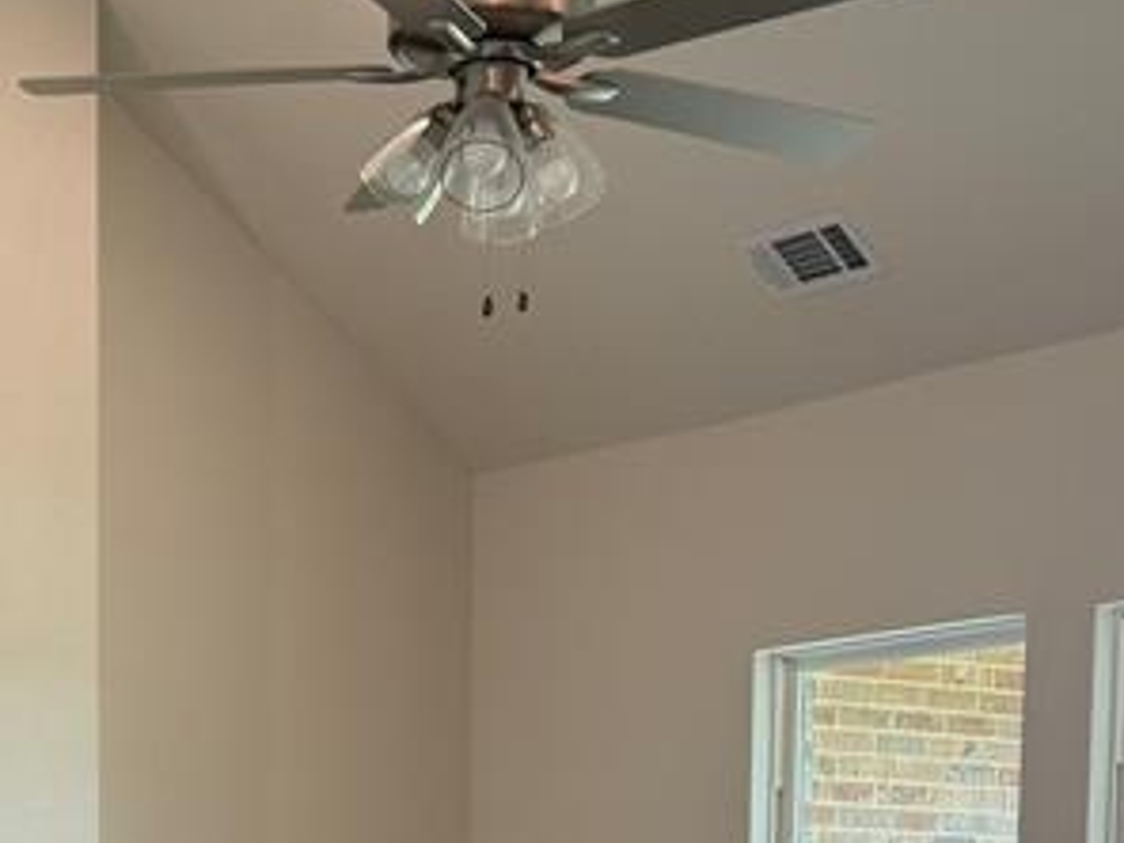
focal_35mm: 83
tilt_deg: -2.9
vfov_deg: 16.6
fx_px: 2695
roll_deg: -0.2
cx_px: 357
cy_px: 1166
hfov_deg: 23.4
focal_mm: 6.76
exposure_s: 1/120
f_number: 1.78
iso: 80
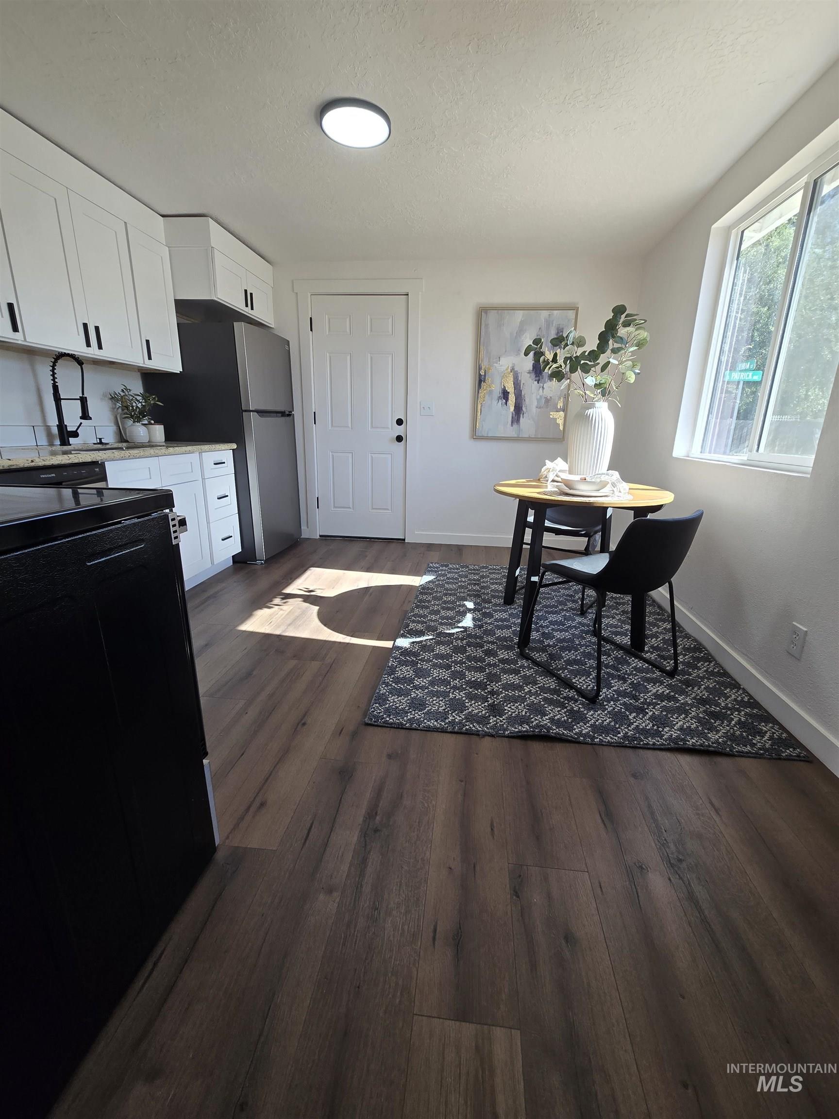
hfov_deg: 89.9
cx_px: 420
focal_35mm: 13
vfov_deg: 106.2
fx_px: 420
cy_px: 560
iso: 50
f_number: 2.2
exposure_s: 1/125
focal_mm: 2.2
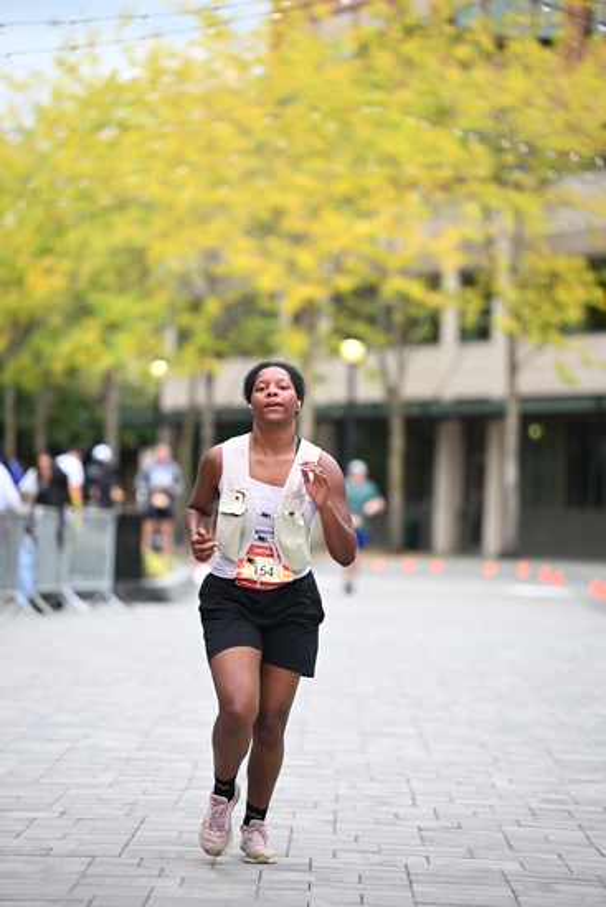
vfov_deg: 14.1
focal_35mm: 145
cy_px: 454
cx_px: 303
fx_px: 3659
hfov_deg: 9.5
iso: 640
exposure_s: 1/1600
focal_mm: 145
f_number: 2.8
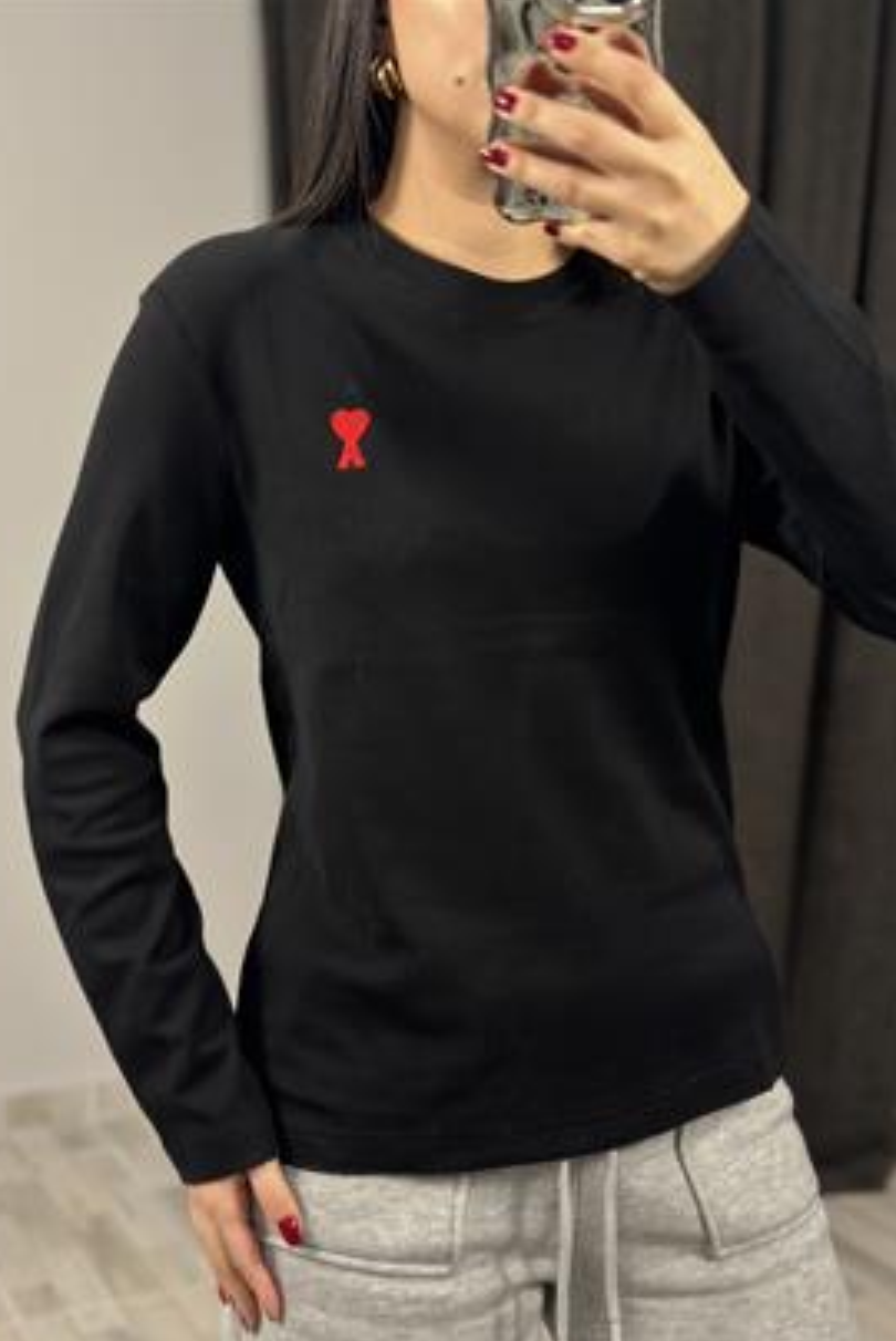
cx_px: 415
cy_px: 679
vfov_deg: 38.9
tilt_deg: -33.5
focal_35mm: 51
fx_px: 1901
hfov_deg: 26.5
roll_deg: +1.2
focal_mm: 6.86
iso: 125
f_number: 1.78
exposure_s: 1/100
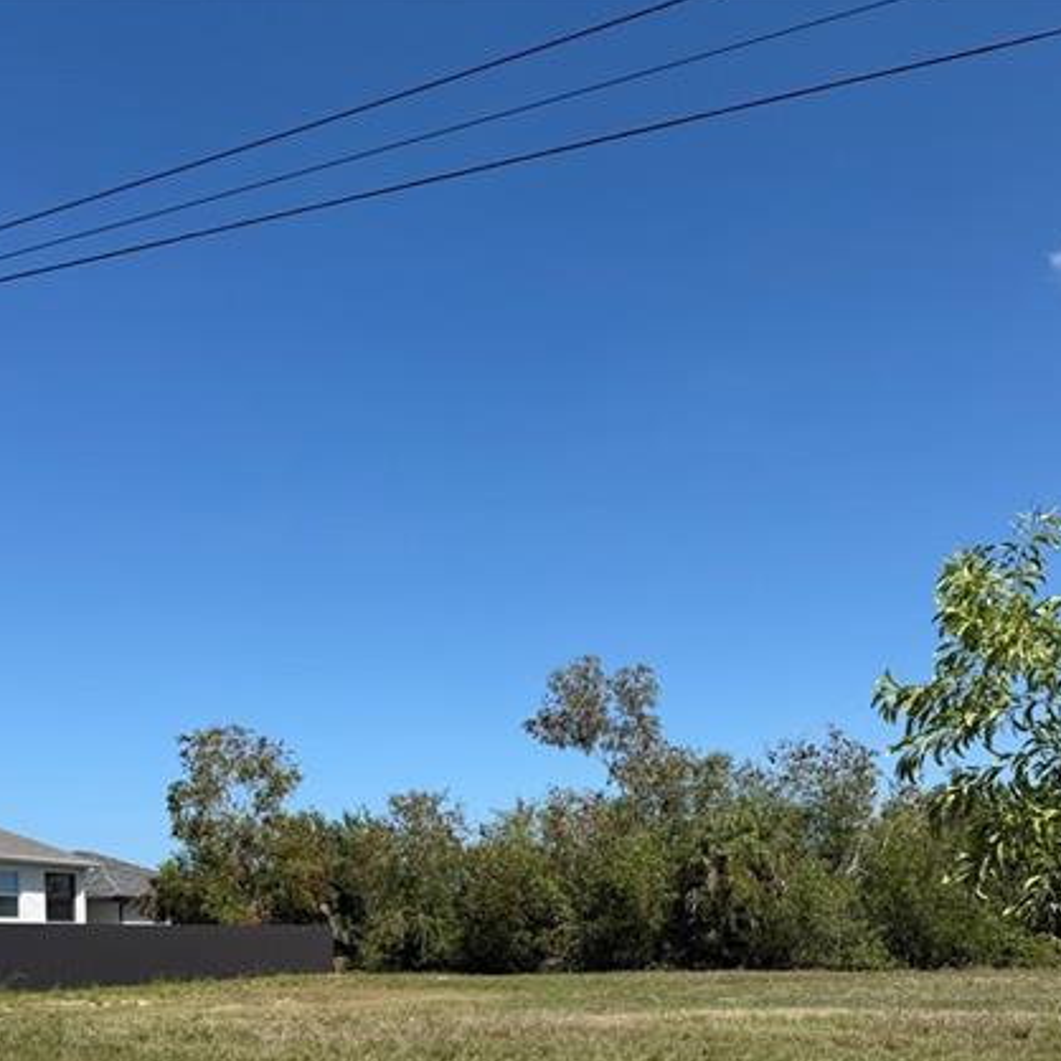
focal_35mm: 39
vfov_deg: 39.6
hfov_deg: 42.8
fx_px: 1352
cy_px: 959
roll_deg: +0.7
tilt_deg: -1.1
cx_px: 505
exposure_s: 1/4673
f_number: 1.78
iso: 80
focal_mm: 6.76
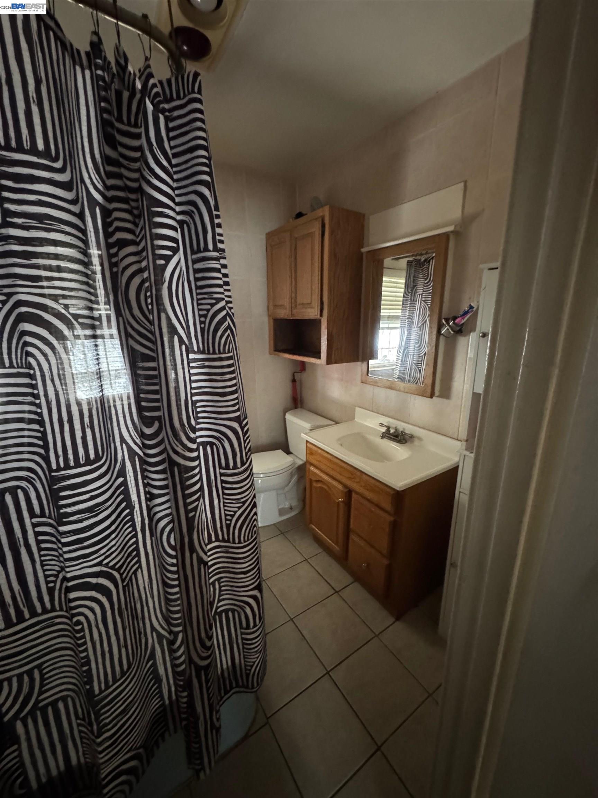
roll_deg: +1.4
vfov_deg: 102.1
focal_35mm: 14
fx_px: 322
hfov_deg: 85.7
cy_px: 399
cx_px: 299
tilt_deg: -13.3
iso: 1250
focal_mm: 2.22
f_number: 2.2
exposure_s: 1/30
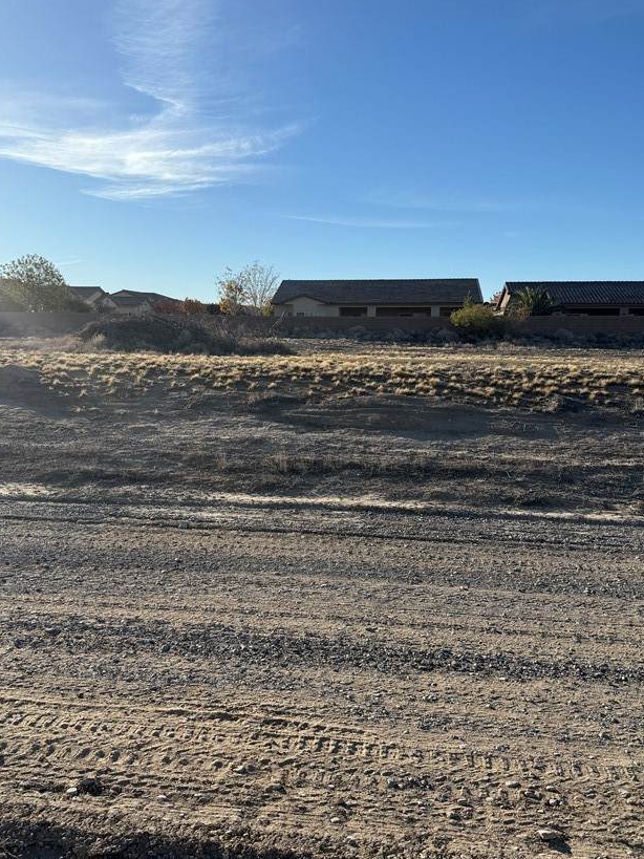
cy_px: 455
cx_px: 297
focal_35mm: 30
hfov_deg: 46.7
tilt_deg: -8.8
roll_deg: -0.6
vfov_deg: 59.9
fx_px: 744
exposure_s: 1/5319
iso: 80
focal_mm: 6.76
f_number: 1.78
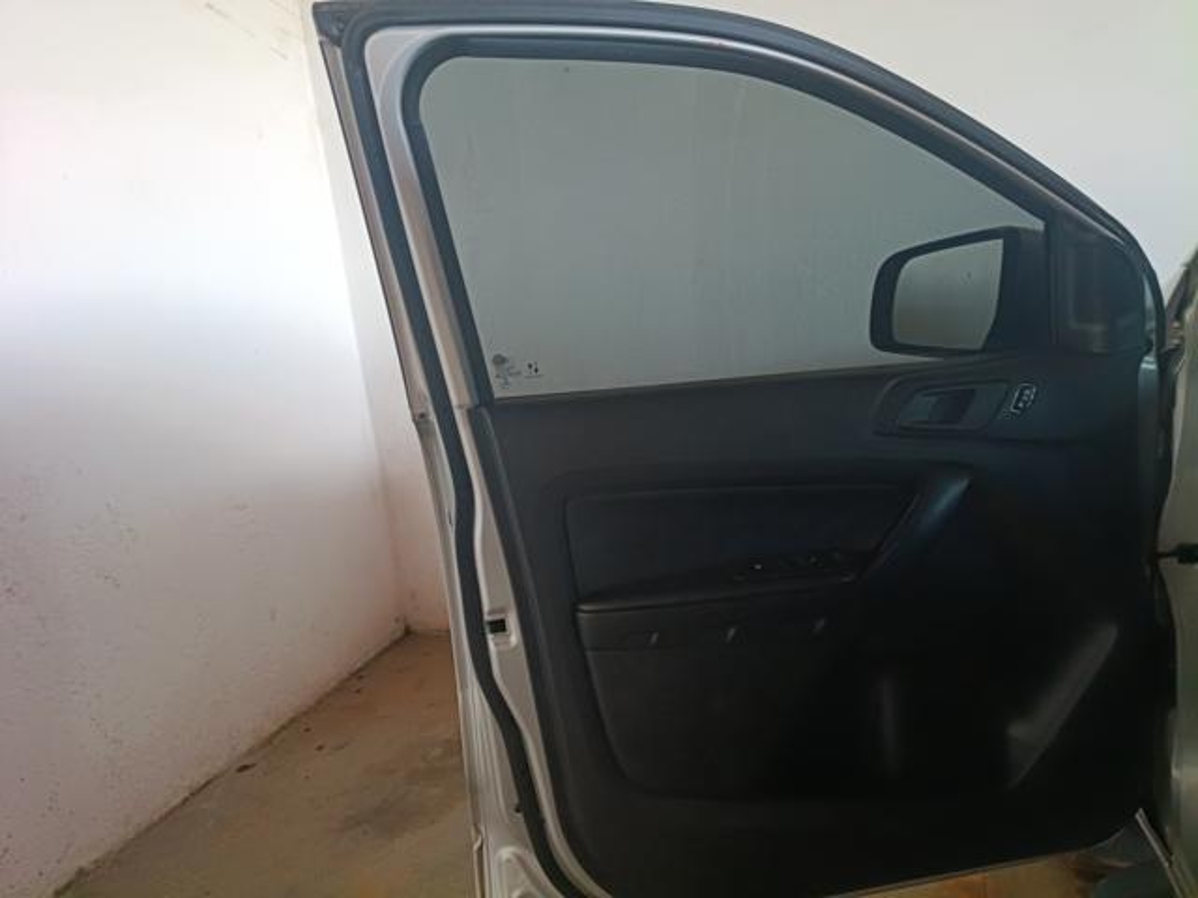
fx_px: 900
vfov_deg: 53.1
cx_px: 599
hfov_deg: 67.3
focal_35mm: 26
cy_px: 449
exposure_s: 1/40
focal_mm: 4.81
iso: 714
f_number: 1.8
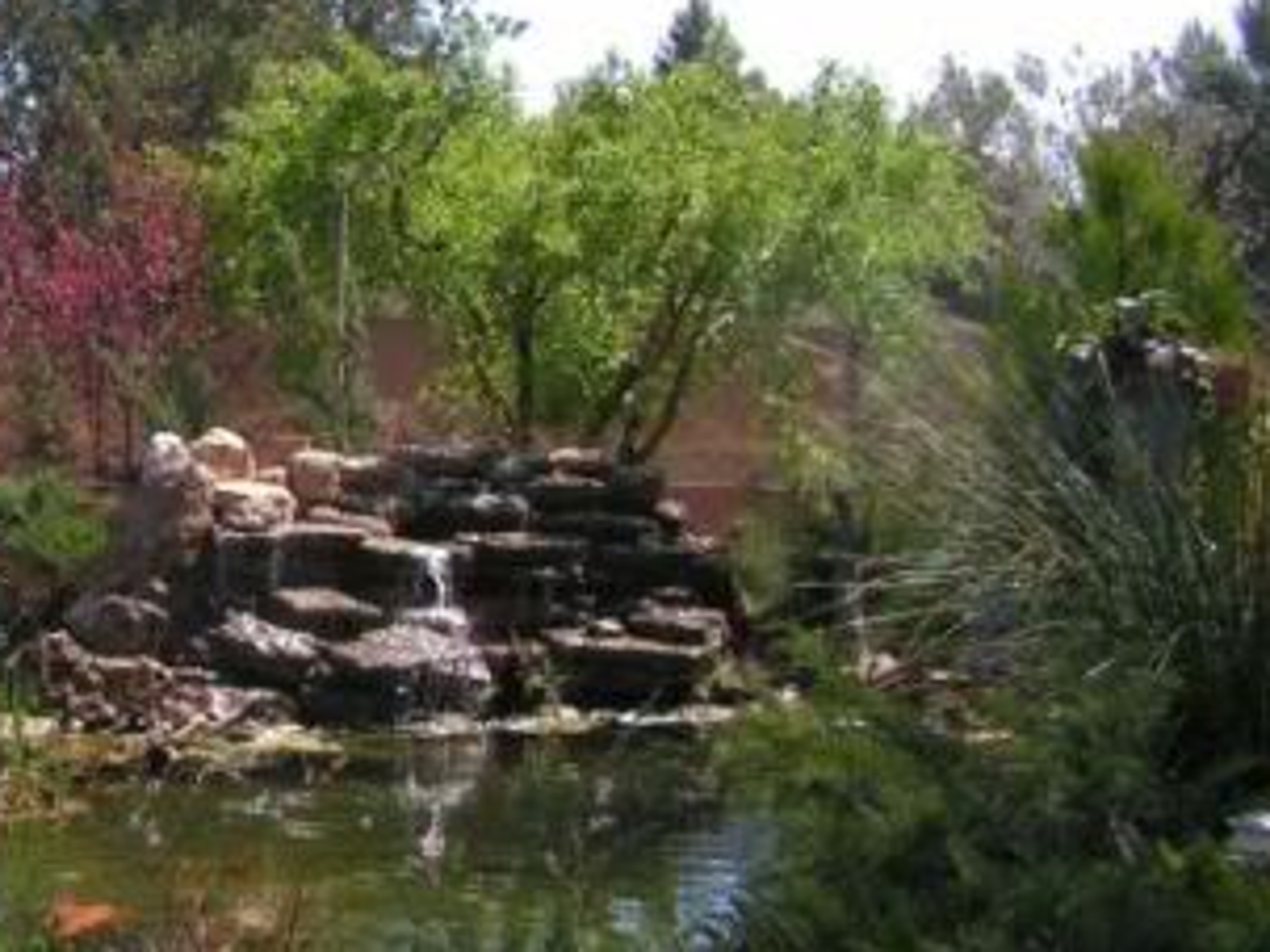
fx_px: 2787
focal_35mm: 76
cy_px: 486
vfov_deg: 19.4
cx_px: 8
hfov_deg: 24.5
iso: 64
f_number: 3.2
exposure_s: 1/500
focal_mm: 6
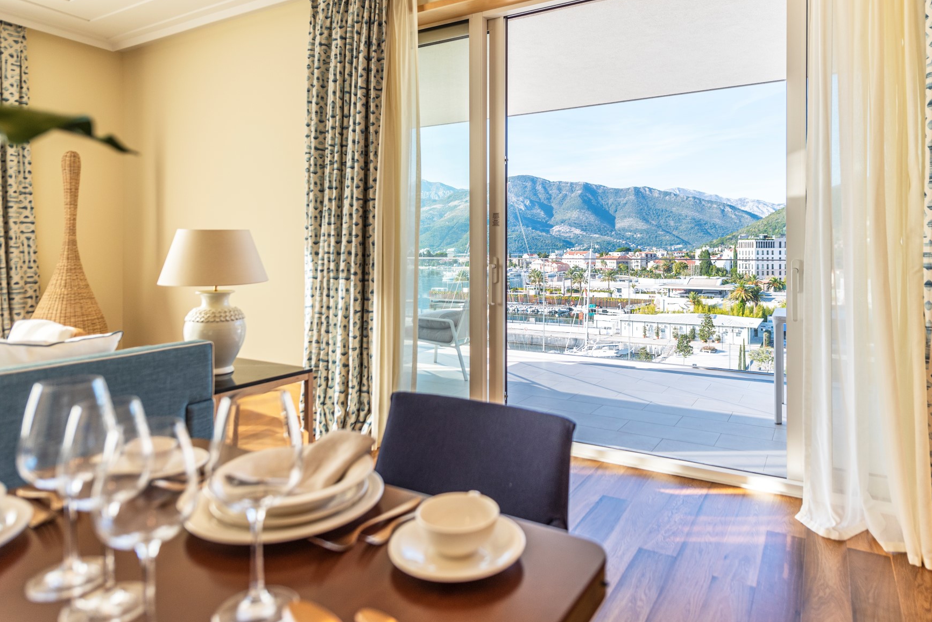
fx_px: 596
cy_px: 252
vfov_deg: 54.8
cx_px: 494
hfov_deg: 76.0
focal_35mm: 23
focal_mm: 19
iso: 50
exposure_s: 1/400
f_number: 2.8
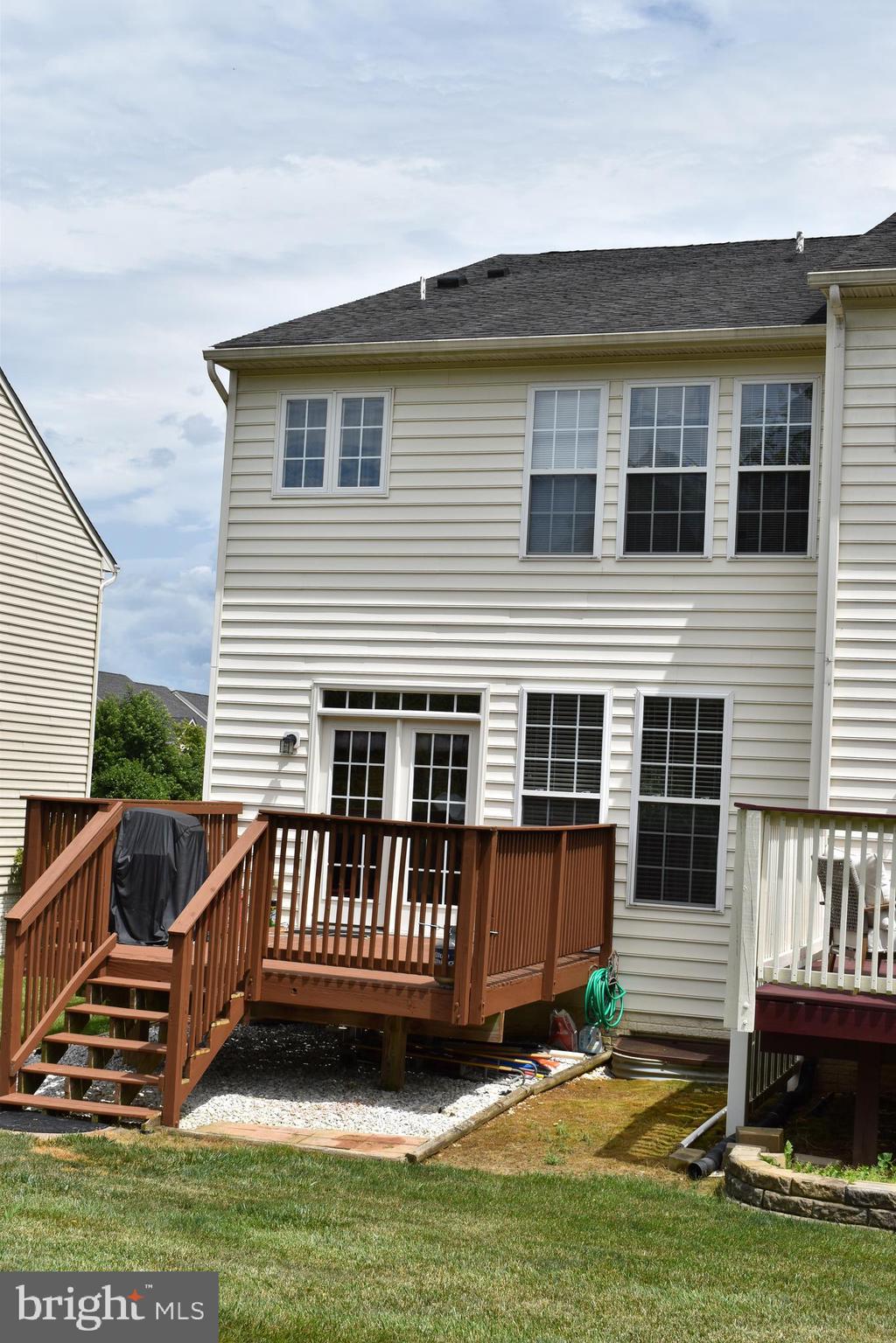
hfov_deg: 28.9
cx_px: 448
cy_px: 672
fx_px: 1736
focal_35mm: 46
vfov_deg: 42.3
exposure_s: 1/500
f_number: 11
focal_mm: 31
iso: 200
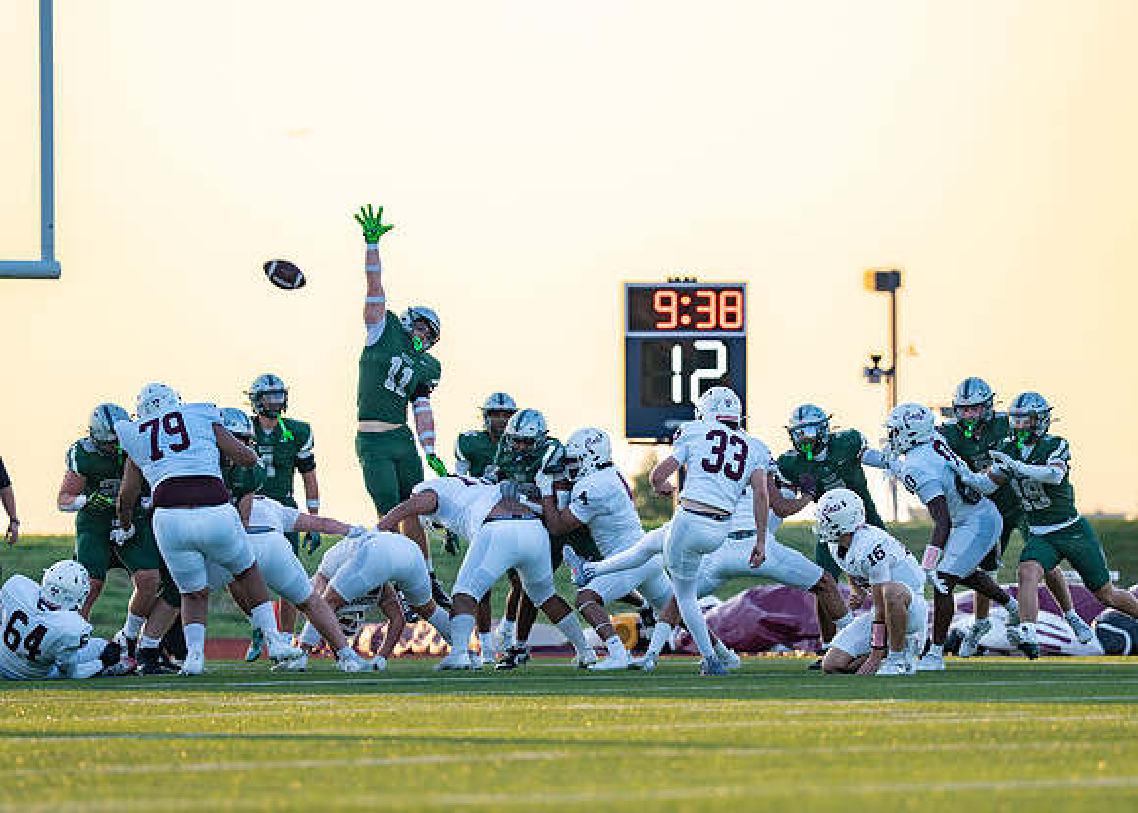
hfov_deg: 6.7
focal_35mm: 301
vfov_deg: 4.8
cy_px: 461
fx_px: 9735
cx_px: 706
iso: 200
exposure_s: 1/1000
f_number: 2.8
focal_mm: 200
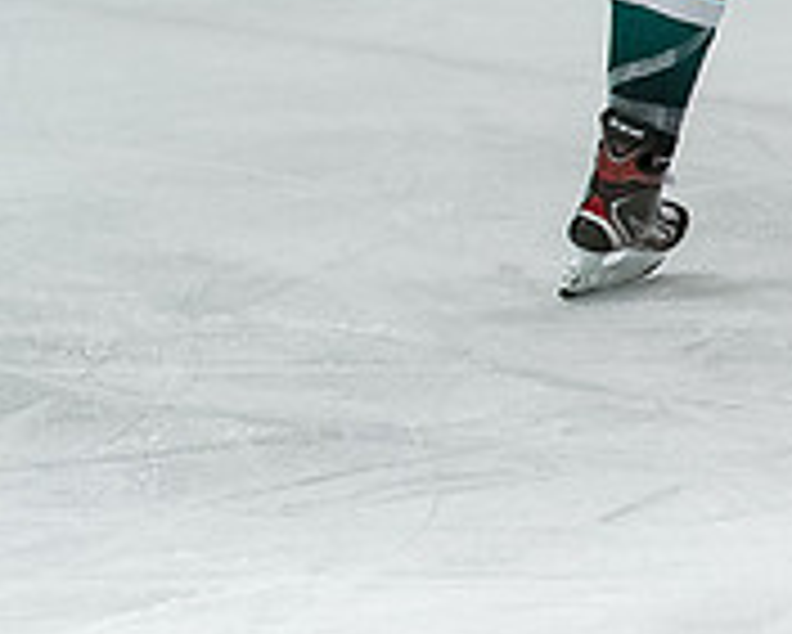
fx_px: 12876
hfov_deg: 3.5
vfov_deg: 2.8
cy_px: -5
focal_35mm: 549
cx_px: 1768
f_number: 3.5
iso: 2500
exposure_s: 1/800
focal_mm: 75
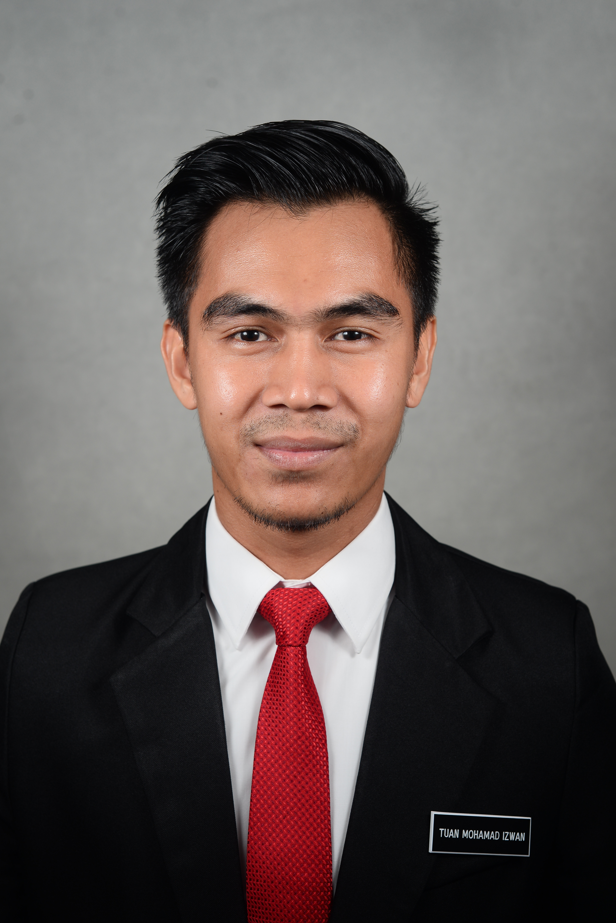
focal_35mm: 50
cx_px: 308
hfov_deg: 27.0
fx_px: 1282
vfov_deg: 39.6
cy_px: 462
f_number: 6.3
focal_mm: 50
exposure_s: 1/200
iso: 250
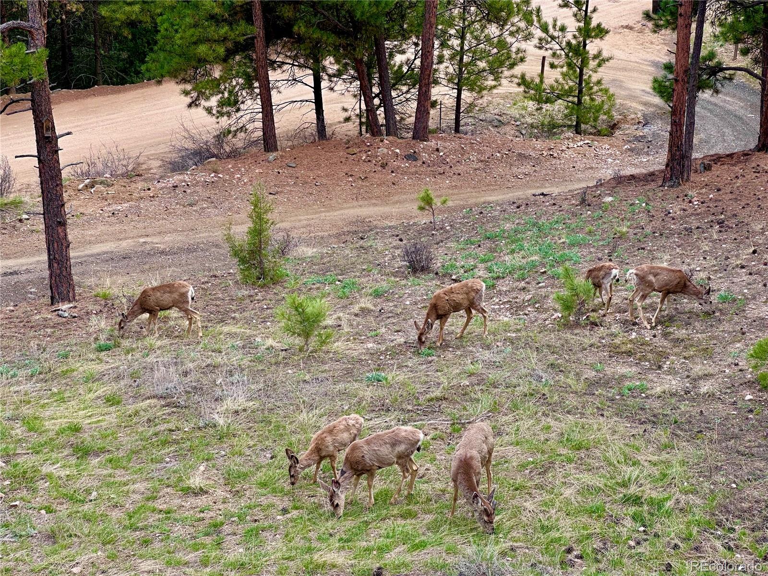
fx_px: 1708
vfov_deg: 19.1
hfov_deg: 25.3
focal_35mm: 77
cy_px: 288
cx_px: 384
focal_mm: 9
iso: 32
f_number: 2.8
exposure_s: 1/216
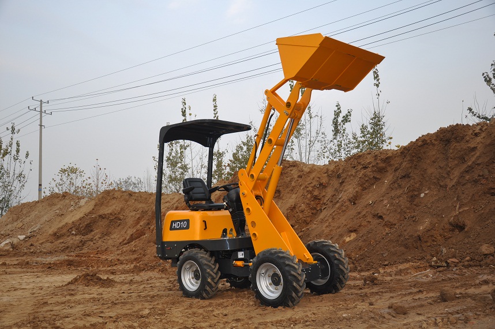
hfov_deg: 57.3
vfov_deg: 39.9
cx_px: 248
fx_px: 453
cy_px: 164
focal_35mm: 33
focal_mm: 22
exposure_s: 1/100
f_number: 3.8
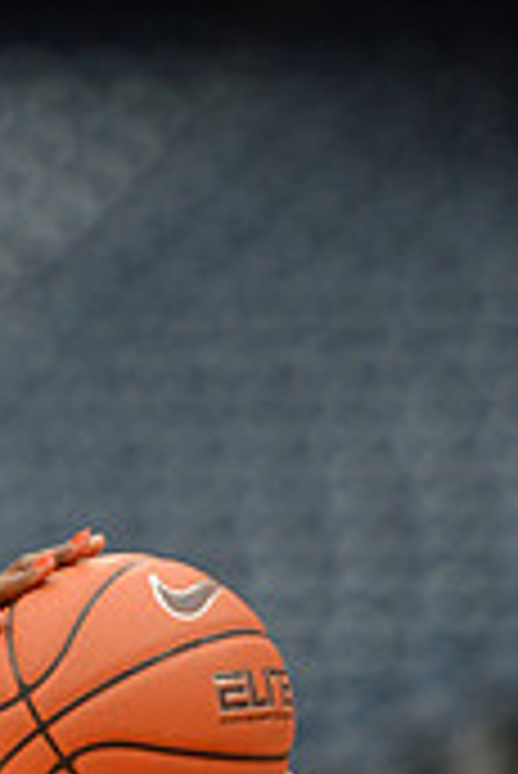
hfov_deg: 2.6
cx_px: -126
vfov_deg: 3.9
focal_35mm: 523
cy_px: 873
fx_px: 11265
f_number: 2.8
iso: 1250
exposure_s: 1/1250
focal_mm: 200
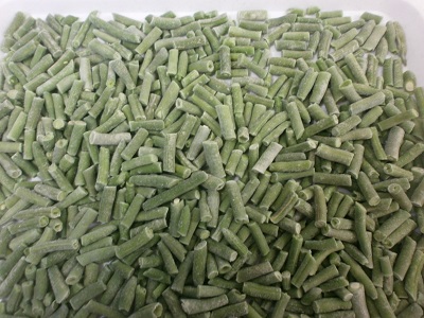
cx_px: 212
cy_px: 159
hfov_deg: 65.3
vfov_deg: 51.4
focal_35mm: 27
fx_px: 331
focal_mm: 4.8
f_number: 2.9
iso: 125
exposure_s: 1/8
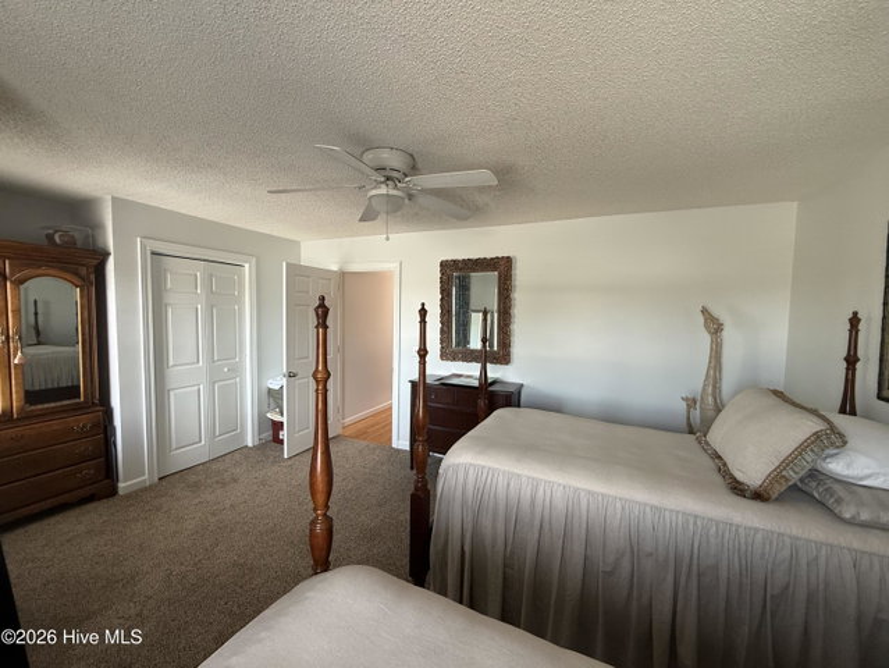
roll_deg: -1.1
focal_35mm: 14
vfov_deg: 85.7
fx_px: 360
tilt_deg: -3.4
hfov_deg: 102.0
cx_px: 444
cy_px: 334
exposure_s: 1/60
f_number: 2.2
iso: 200
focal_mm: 2.22
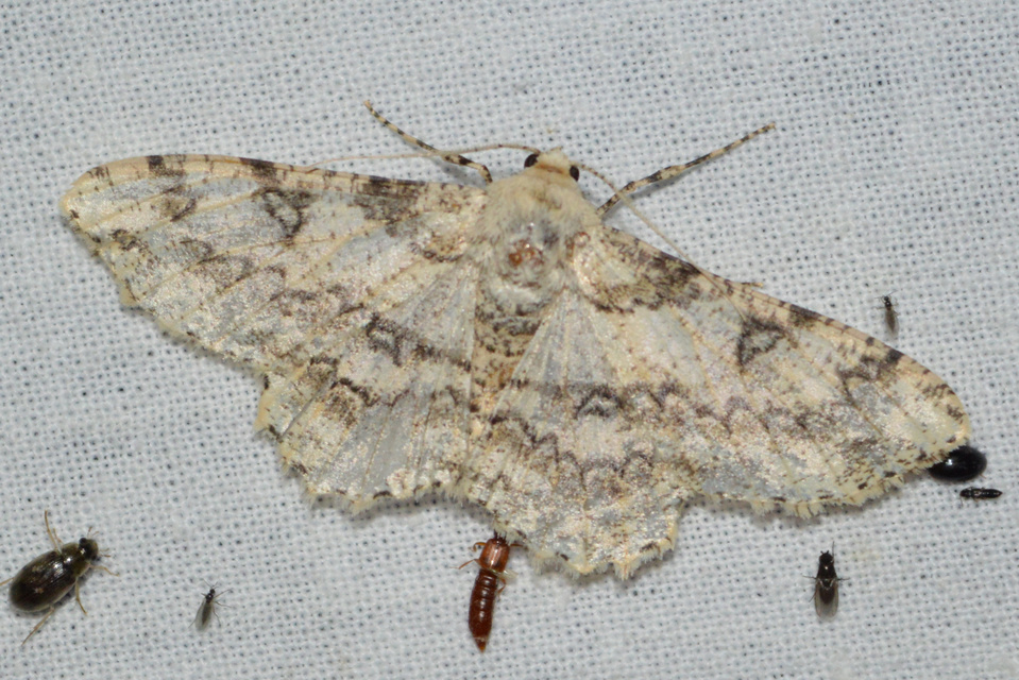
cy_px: 340
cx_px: 510
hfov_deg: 24.6
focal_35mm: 82
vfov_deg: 16.6
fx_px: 2336
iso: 900
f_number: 5.6
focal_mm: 55
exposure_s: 1/60
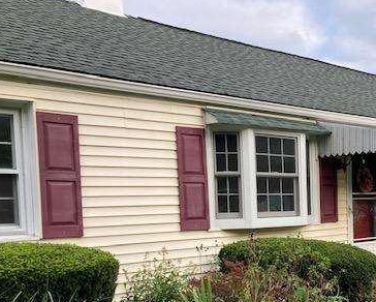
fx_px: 535
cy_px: 245
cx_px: 326
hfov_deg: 36.7
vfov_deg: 30.7
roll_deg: +1.2
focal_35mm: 48
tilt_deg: -3.0
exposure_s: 1/353
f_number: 1.8
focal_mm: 3.99
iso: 20
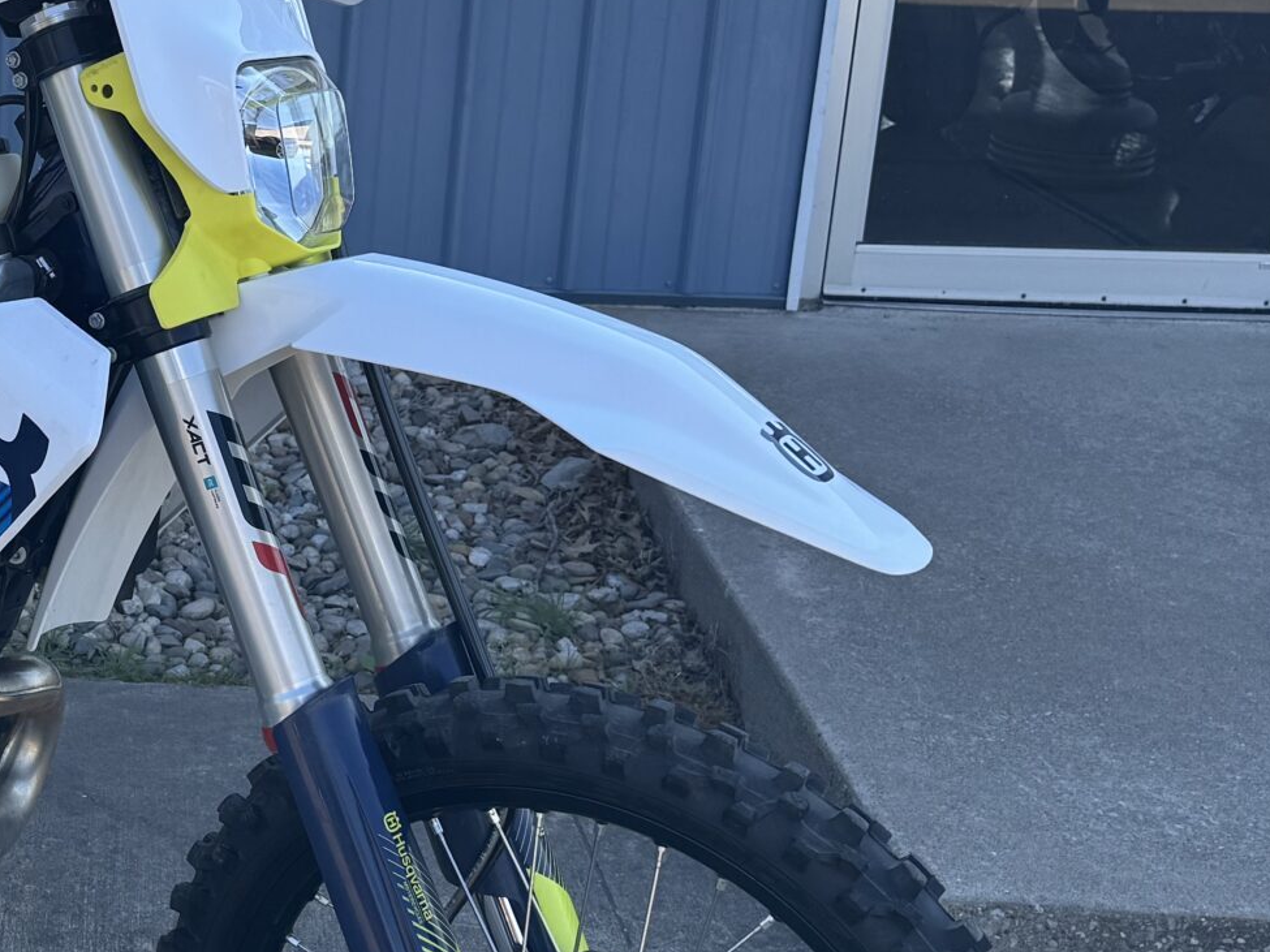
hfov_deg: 28.0
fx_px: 2311
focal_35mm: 63
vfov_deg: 23.2
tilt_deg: -17.1
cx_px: -130
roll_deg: -0.4
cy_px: 359
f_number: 1.78
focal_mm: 6.76
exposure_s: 1/1395
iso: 80
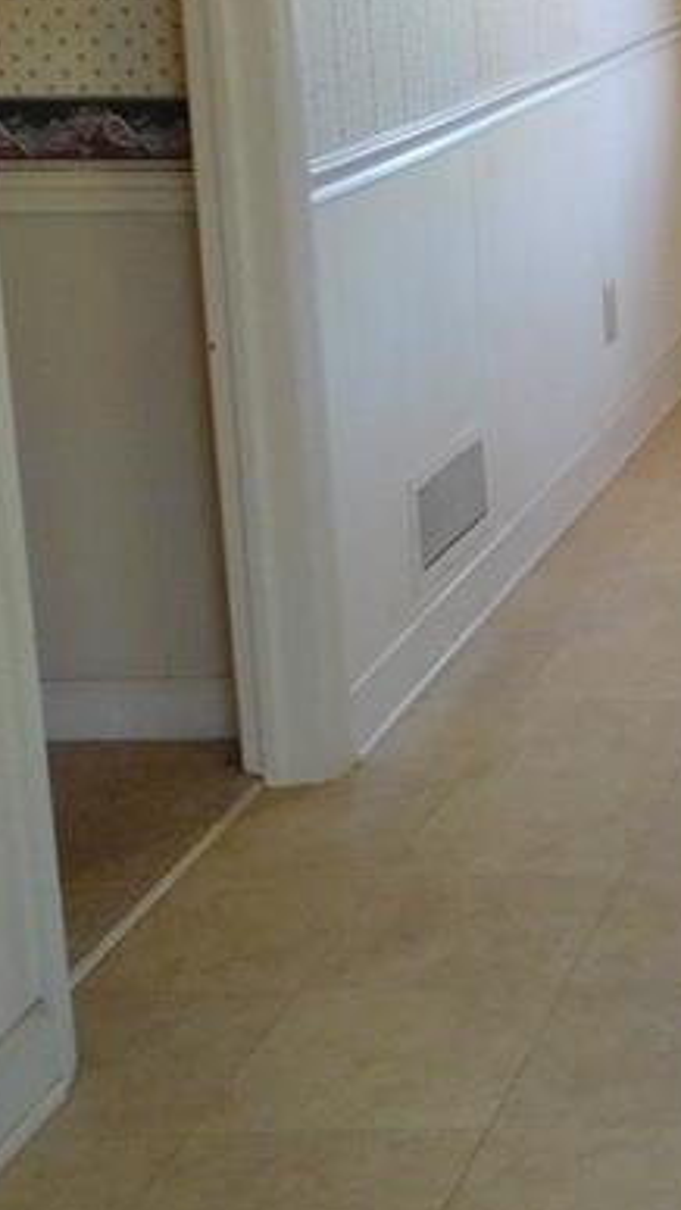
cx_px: 1325
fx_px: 2309
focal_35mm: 72
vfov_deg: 28.5
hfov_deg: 14.3
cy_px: 178
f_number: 3.4
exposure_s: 1/30
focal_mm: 4.5
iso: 250
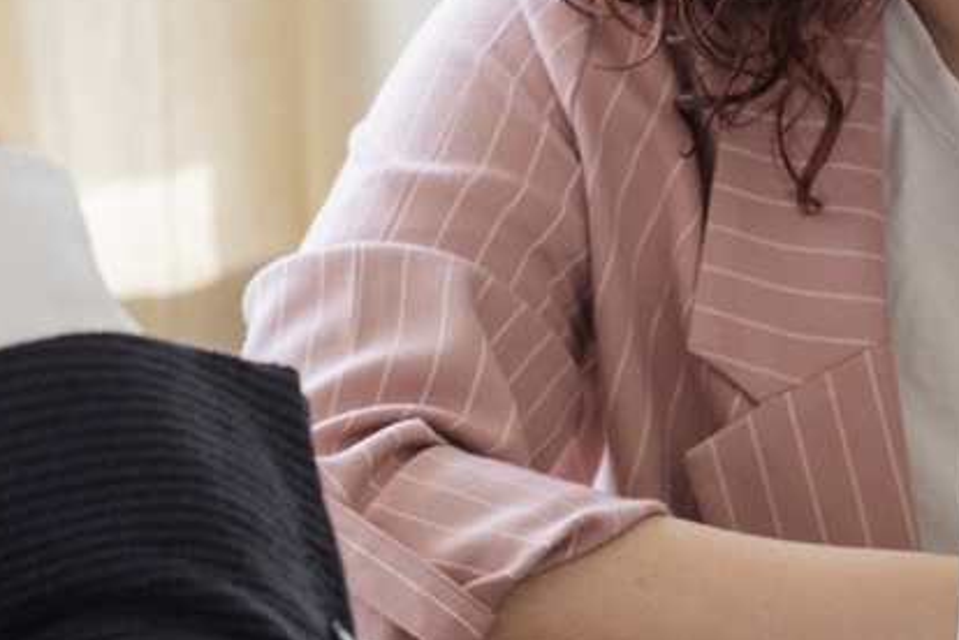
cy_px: 146
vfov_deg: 4.4
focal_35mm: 311
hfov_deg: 6.6
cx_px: 584
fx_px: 8284
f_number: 7.1
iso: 500
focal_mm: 70
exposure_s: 1/160
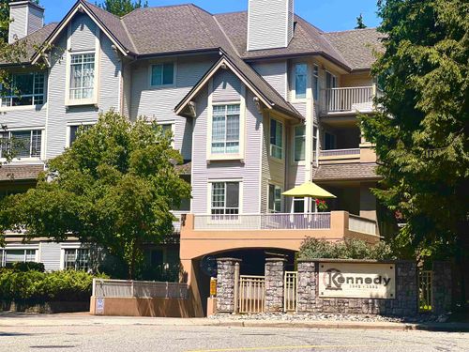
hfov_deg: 25.3
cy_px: 176
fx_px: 1043
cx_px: 234
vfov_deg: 19.1
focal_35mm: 77
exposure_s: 1/742
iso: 32
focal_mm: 9
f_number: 2.8
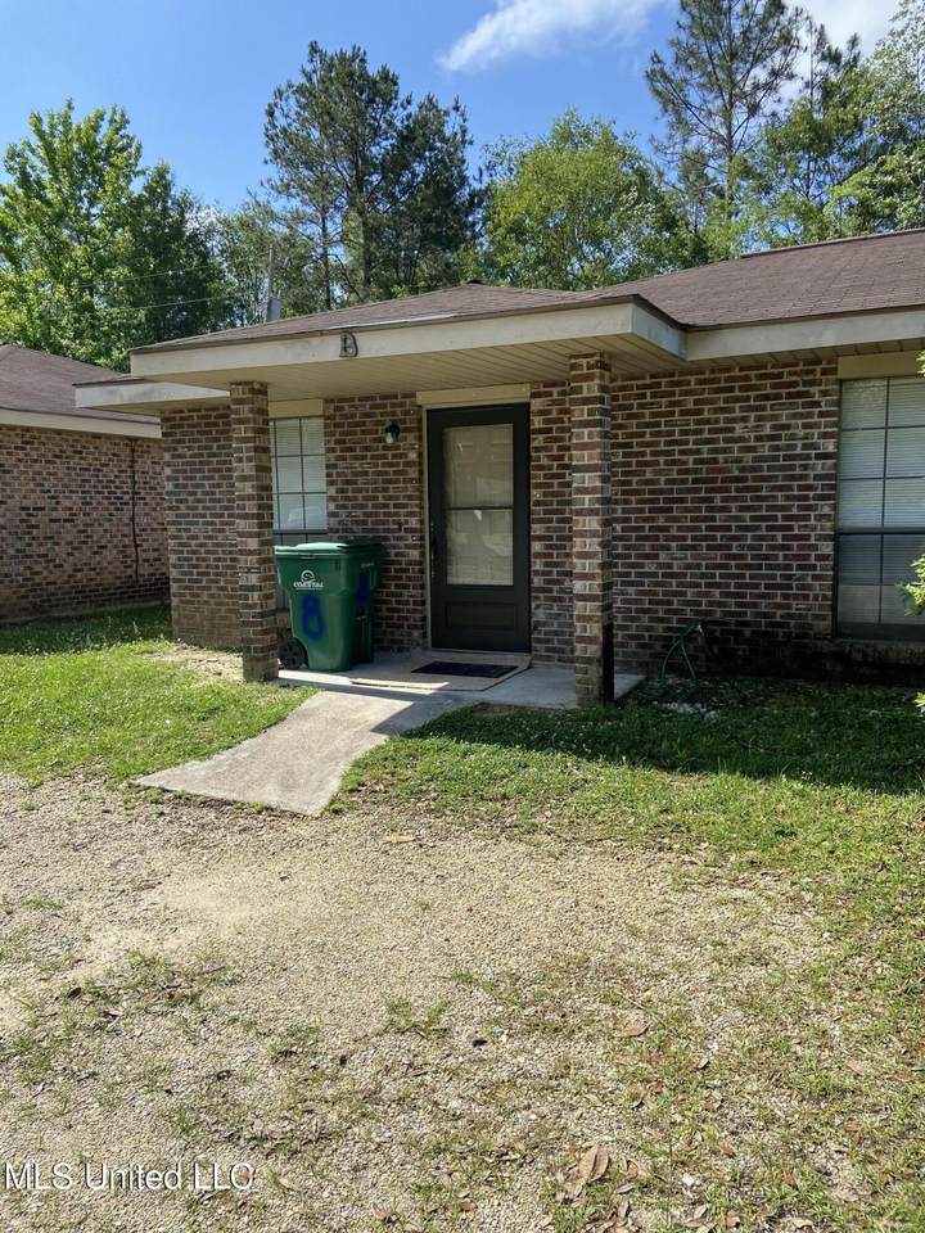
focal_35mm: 26
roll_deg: +1.8
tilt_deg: -4.8
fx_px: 926
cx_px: 462
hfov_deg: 53.1
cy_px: 616
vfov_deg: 67.3
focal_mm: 4.25
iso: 32
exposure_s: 1/1866
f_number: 1.8
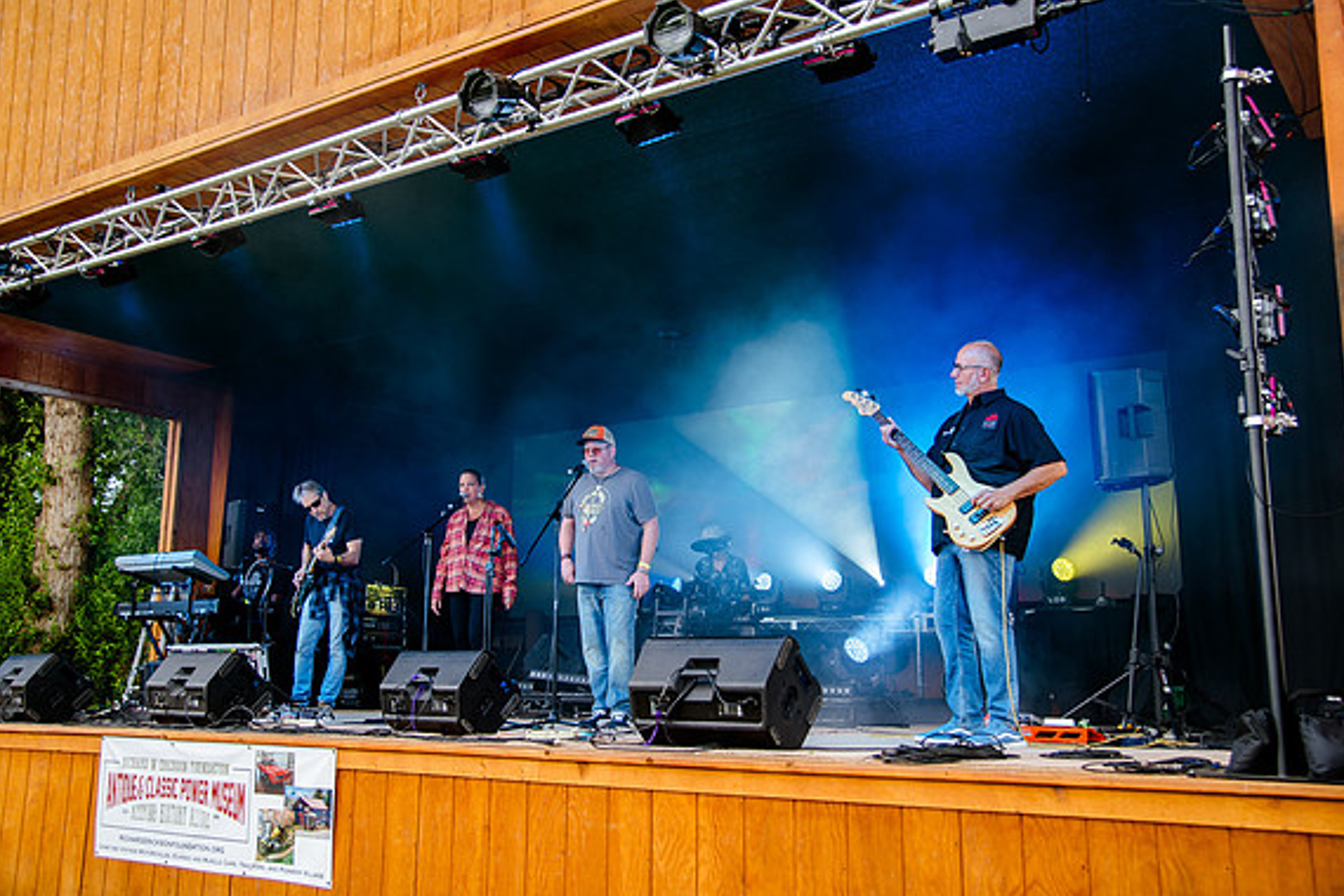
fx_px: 1269
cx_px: 661
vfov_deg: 38.9
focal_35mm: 34
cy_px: 439
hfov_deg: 55.8
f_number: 4
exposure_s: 1/100
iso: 200
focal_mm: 32
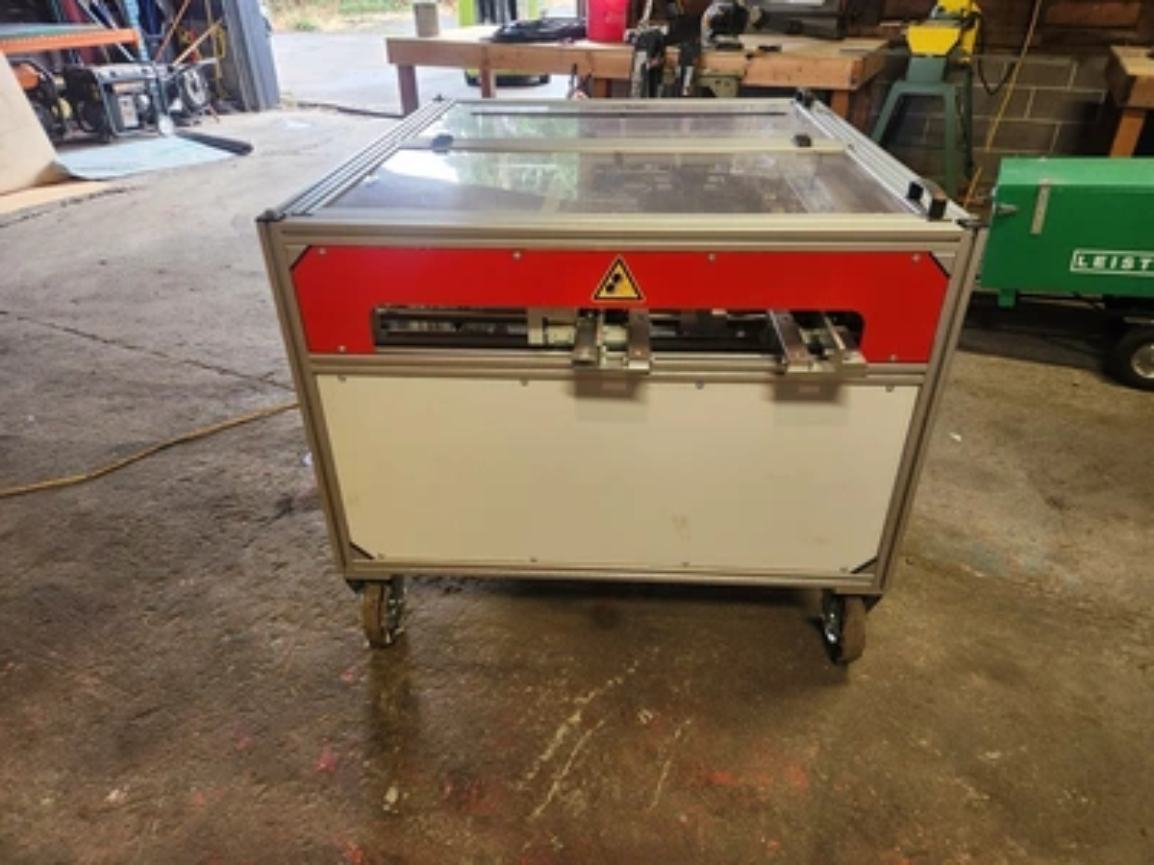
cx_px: 577
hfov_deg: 73.9
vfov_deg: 58.9
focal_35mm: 23
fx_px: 767
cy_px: 432
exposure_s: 1/120
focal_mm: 5.4
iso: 400
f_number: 1.8
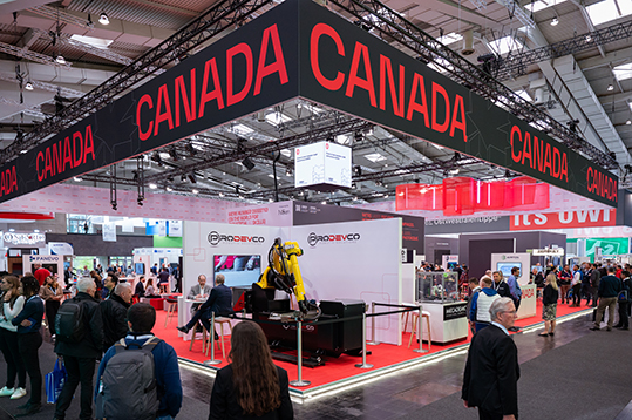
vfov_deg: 53.0
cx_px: 316
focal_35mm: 24
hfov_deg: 73.8
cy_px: 210
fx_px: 421
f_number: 4
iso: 1600
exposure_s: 1/250
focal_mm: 24
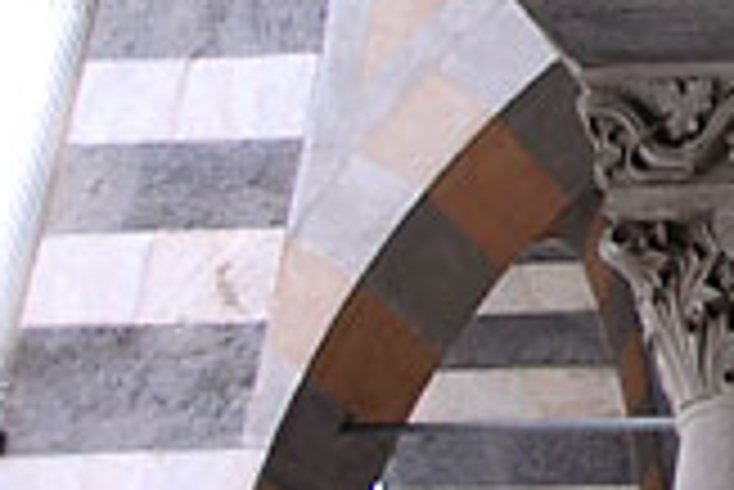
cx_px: 1297
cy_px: -214
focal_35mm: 137
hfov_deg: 13.5
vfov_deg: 9.8
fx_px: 2796
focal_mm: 24
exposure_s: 1/50
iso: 200
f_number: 3.8
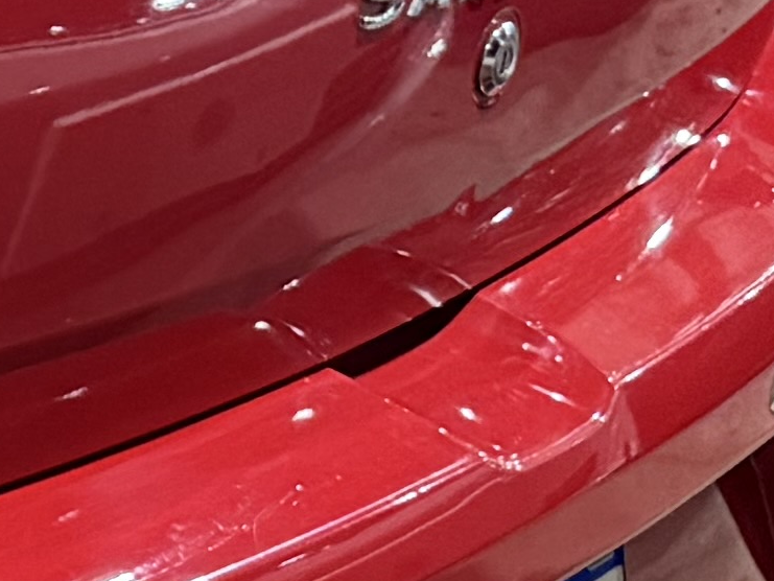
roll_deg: -3.3
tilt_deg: -15.9
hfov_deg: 9.0
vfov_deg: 7.9
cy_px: -326
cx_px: -1392
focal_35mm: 185
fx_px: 4137
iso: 500
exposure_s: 1/60
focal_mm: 6.76
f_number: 1.78
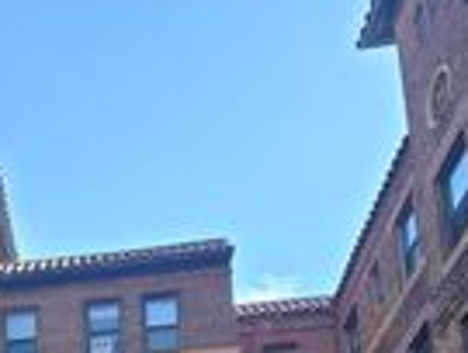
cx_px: 21
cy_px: 618
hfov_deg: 36.3
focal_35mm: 48
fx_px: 651
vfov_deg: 21.4
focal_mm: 2.2
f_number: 2.2
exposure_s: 1/421
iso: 50
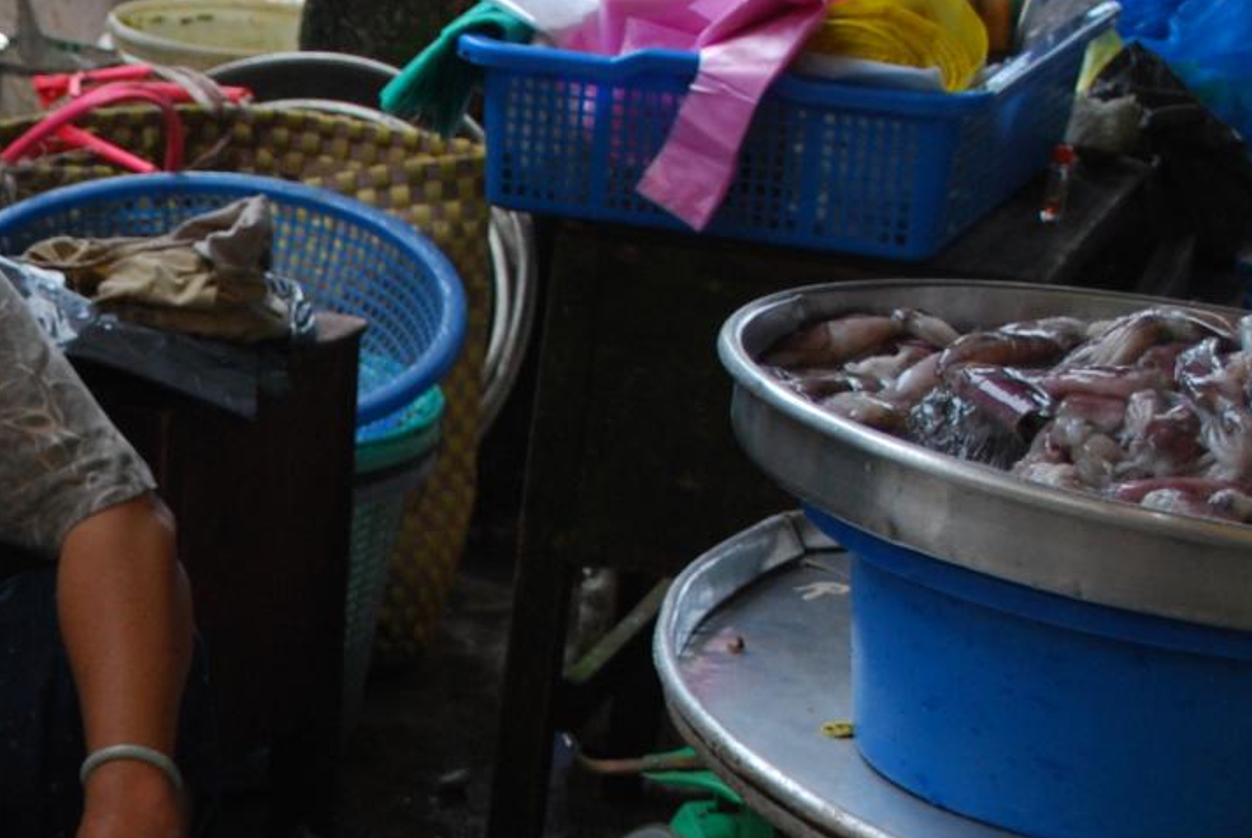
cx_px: -512
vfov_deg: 10.5
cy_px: 990
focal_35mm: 129
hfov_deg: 14.9
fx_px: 4492
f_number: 4.8
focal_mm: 30
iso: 400
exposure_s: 1/250
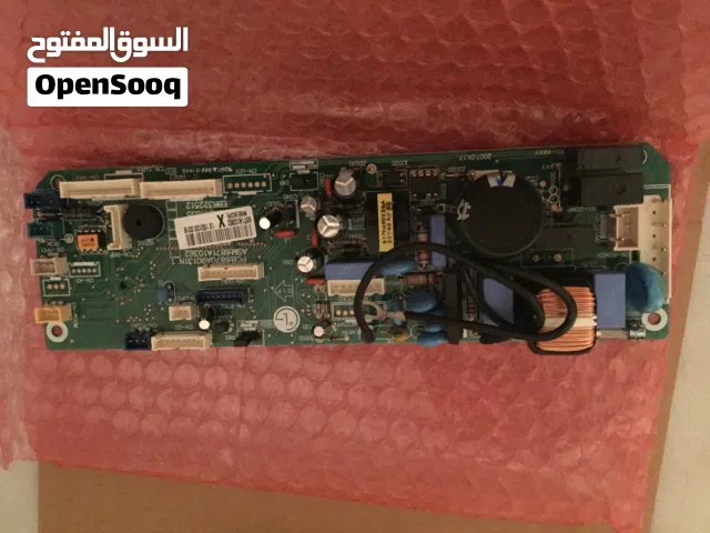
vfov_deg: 48.2
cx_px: 355
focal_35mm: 29
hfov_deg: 61.7
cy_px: 266
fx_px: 595
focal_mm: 4.15
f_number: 2.2
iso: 2000
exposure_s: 1/17
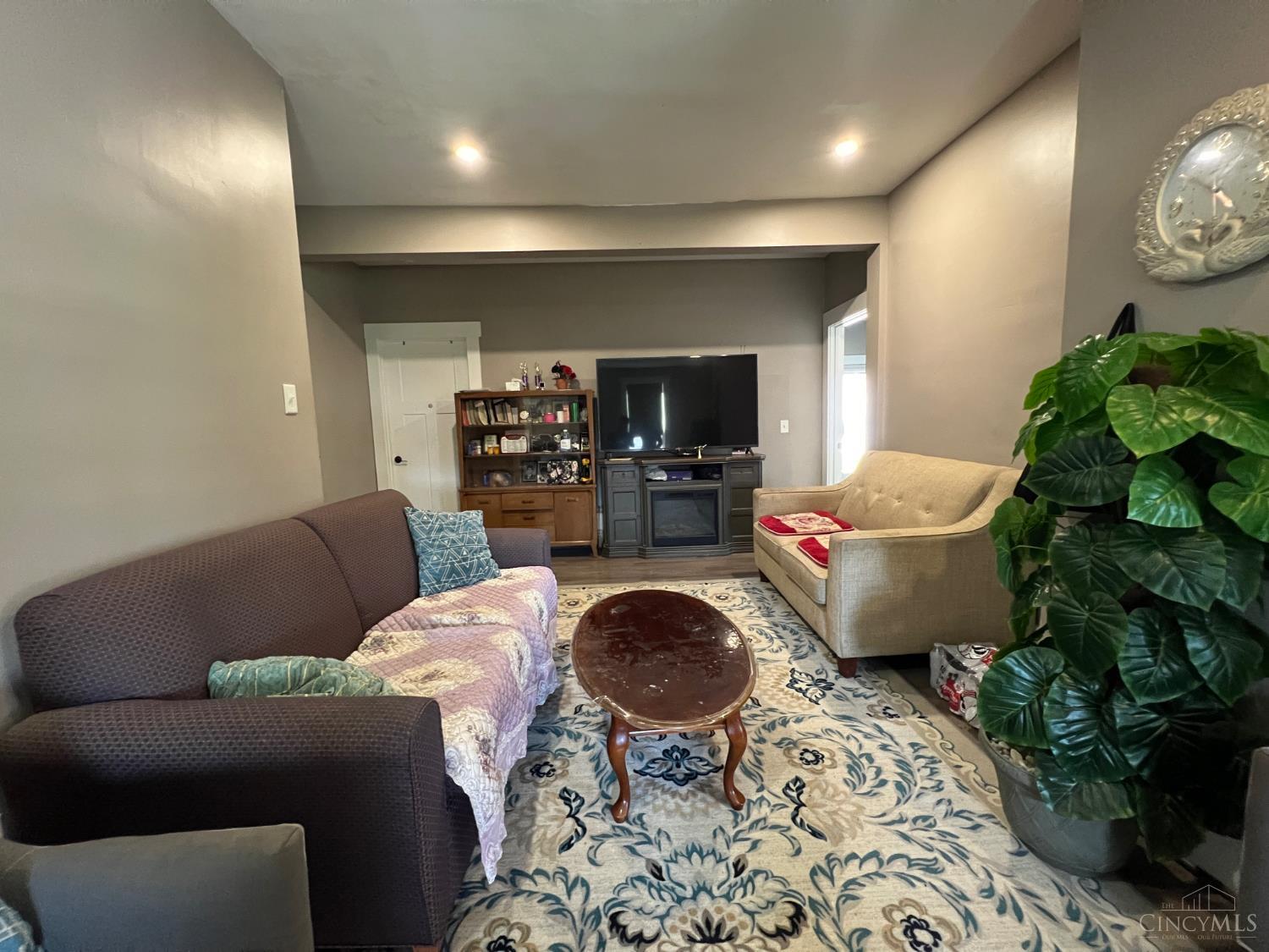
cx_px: 634
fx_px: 477
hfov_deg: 106.2
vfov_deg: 89.9
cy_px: 476
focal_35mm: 13
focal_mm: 1.57
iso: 800
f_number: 1.8
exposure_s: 1/60
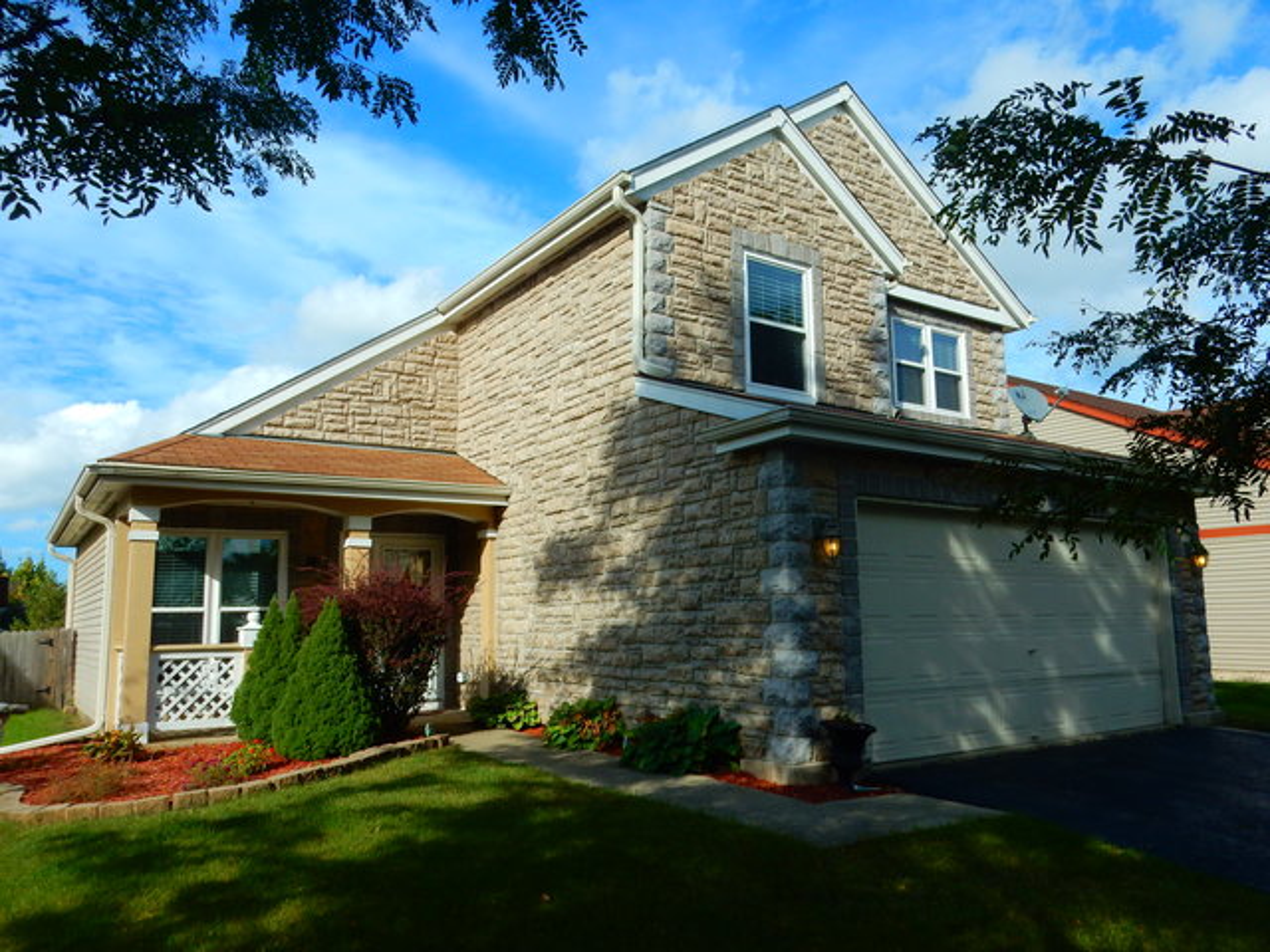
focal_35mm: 25
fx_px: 917
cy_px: 476
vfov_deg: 54.9
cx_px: 635
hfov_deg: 69.4
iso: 125
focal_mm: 4.5
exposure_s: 1/1250
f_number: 3.7
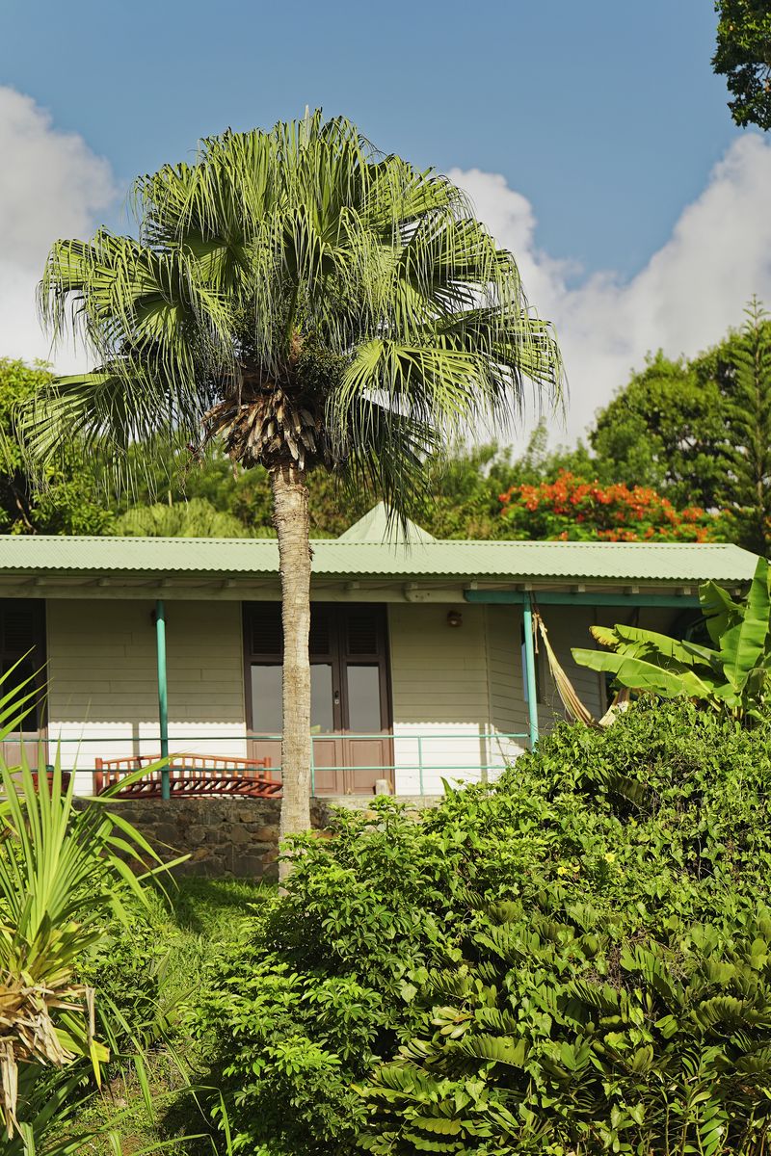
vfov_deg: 22.6
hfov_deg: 15.2
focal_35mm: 90
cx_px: 386
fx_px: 2891
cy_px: 578
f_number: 2.8
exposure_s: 1/640
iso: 100
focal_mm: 90
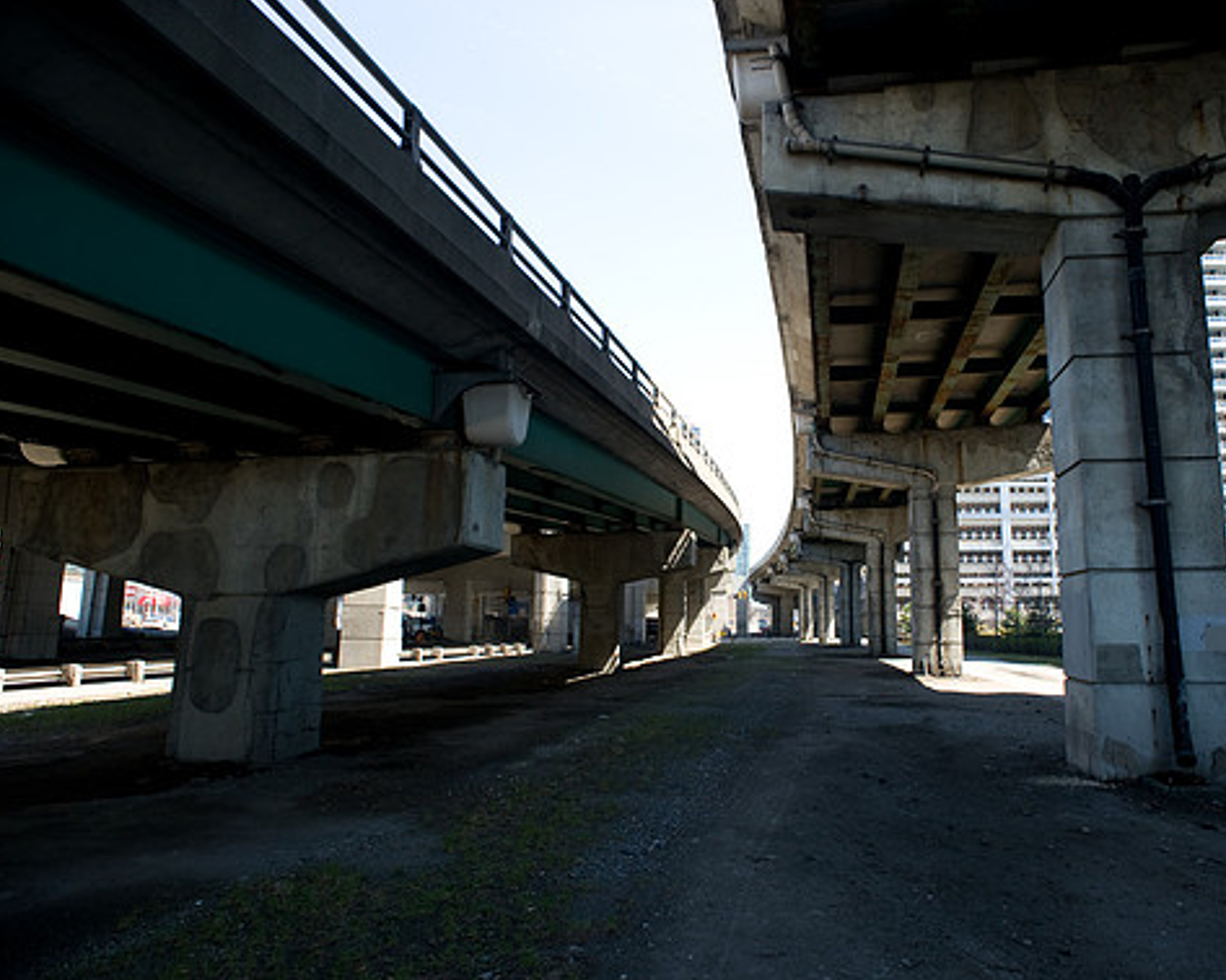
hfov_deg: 72.1
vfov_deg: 60.8
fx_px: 834
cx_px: 718
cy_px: 487
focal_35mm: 23
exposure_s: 1/500
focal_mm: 20
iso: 200
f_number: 5.6
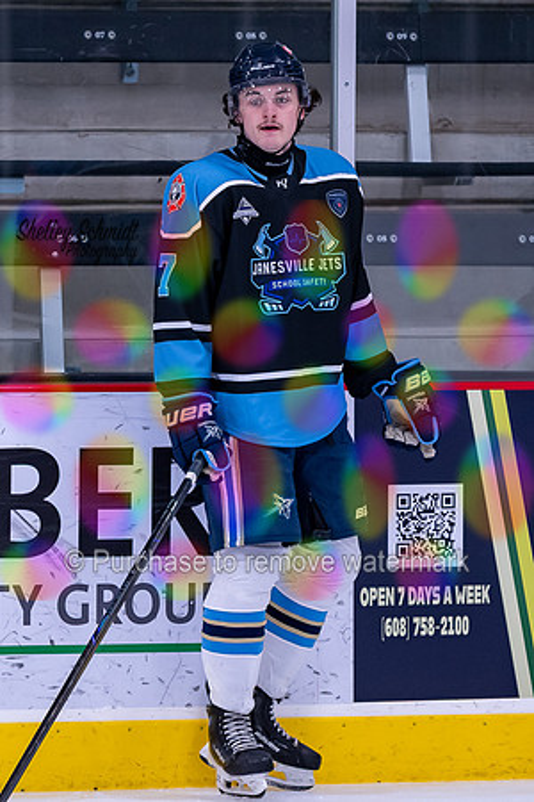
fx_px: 11666
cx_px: 216
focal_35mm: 524
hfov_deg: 2.6
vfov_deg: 3.9
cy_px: 343
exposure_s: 1/800
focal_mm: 200
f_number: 2.8
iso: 640
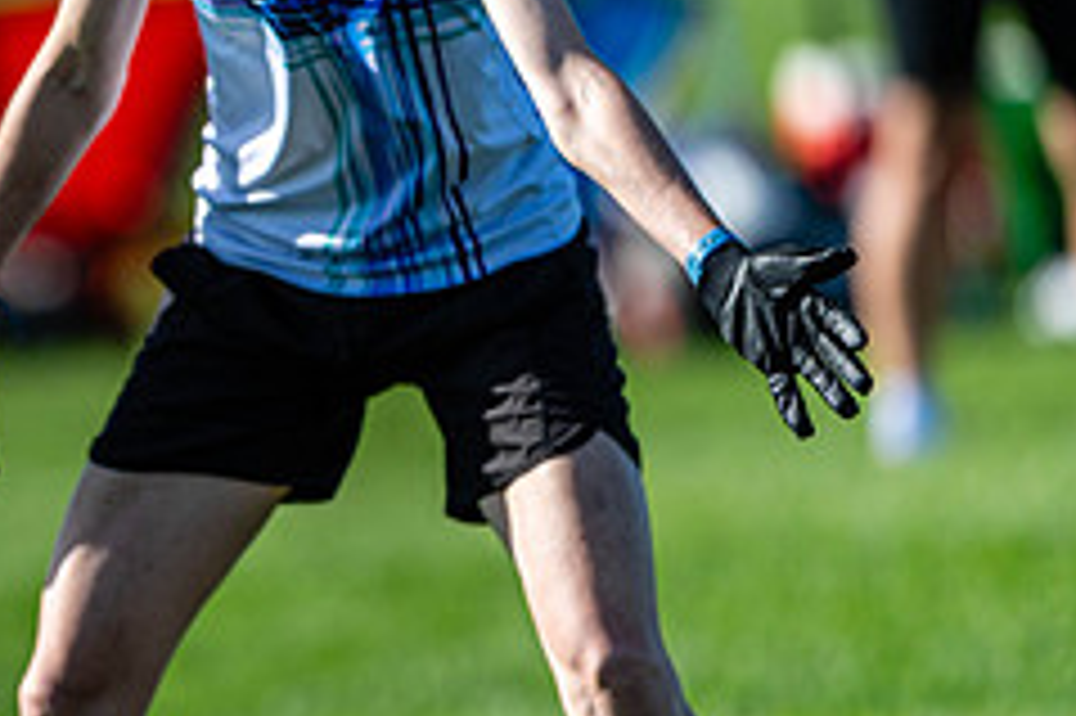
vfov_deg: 1.4
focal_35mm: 972
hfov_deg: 2.1
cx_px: -54
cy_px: 295
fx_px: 29031
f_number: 2.8
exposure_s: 1/2500
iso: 100
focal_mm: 400
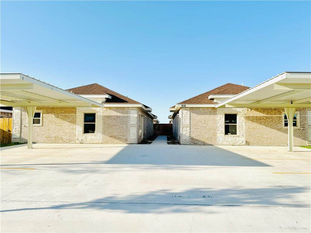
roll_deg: -0.5
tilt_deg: +1.7
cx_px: 156
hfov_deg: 71.6
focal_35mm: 24
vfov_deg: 56.8
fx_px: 216
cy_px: 116
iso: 80
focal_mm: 6.76
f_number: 1.78
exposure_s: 1/6410
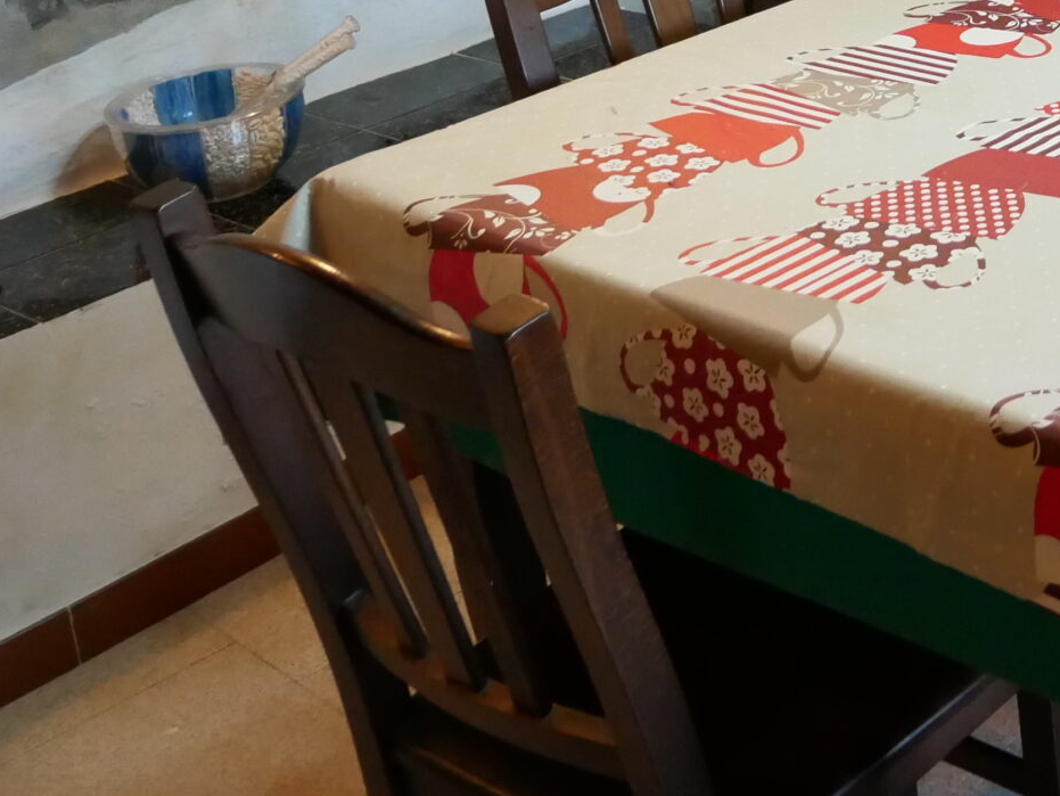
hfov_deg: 26.9
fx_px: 2022
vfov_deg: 20.3
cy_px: -251
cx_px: 1177
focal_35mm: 66
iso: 2500
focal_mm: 12
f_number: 3.5
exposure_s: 1/60
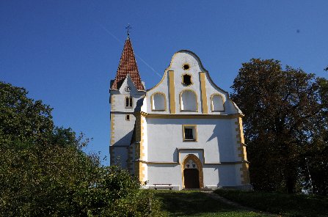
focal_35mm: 36
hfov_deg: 53.2
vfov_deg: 36.7
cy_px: 108
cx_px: 164
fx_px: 327
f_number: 11
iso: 250
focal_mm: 24
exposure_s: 1/500
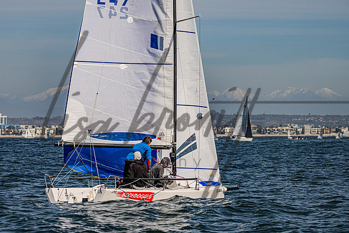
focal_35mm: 196
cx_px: 153
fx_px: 1902
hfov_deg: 10.5
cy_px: 118
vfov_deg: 7.0
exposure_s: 1/5000
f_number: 5.6
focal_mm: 155
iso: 320
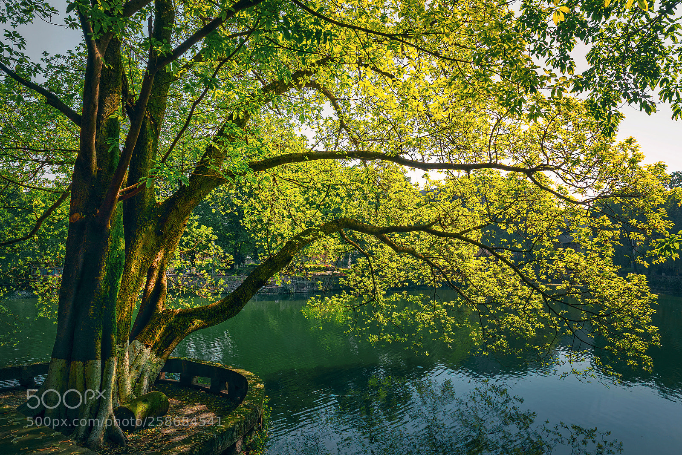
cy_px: 228
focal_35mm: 24
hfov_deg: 73.7
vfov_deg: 53.2
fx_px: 455
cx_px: 341
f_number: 13
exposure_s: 1/200
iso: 400
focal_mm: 24
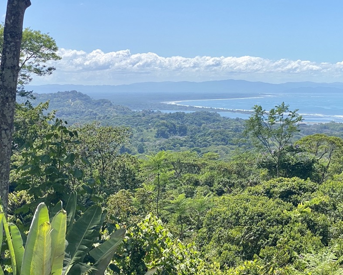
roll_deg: +0.1
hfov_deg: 23.0
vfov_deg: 18.7
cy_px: 101
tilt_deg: -1.5
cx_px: 258
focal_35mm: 82
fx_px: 833
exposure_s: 1/1653
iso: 20
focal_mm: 6
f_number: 2
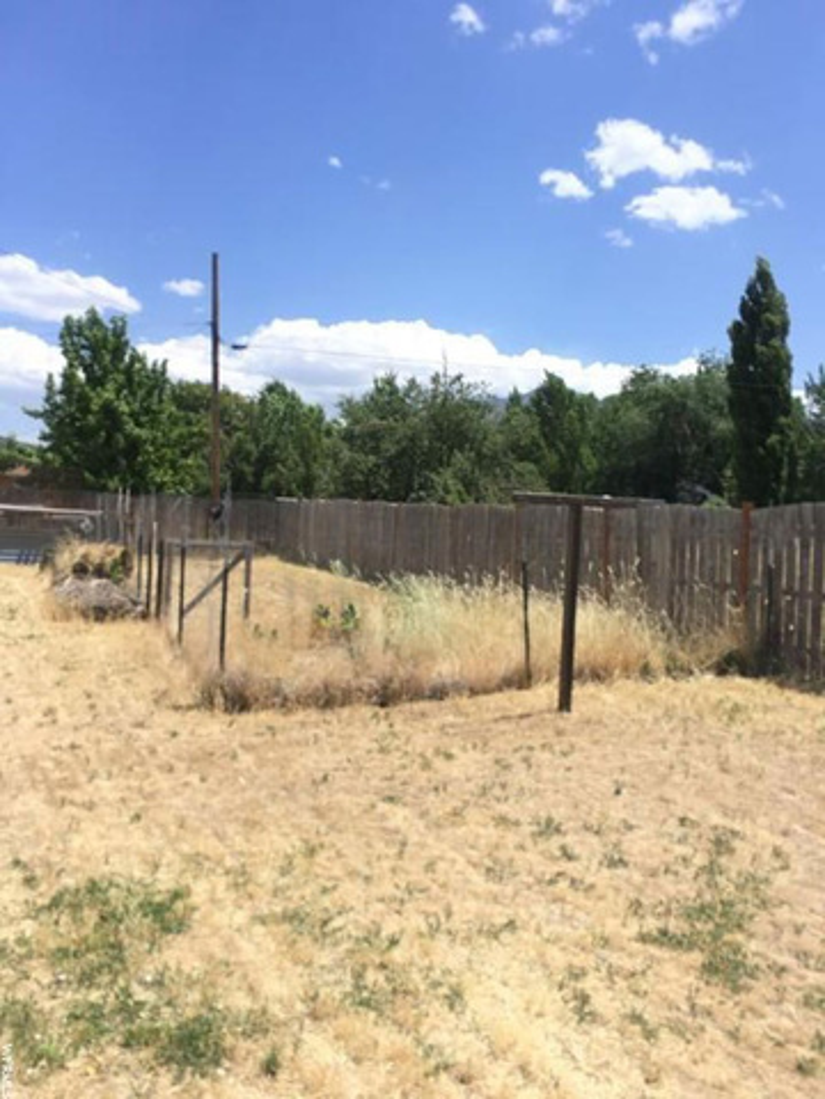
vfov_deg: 61.7
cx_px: 412
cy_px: 550
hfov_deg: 48.2
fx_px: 922
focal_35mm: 29
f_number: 2.2
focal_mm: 4.15
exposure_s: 1/1672
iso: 25
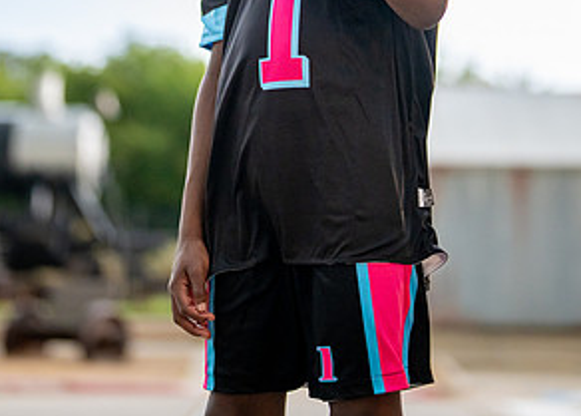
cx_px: 292
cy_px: -21
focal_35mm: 117
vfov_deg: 12.1
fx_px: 1932
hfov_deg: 17.1
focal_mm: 50
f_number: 1.2
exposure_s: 1/400
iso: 1250
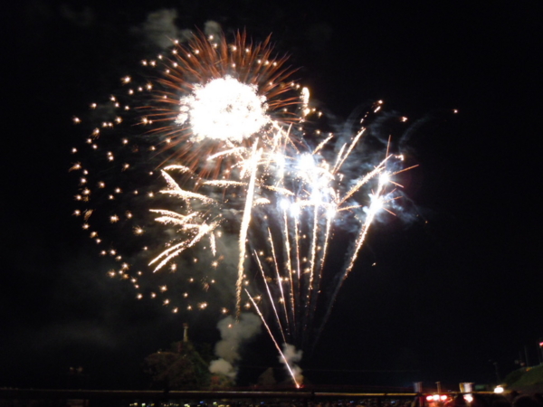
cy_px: 204
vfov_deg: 46.8
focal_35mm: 30
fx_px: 471
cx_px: 272
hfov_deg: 60.0
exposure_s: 1/1.3
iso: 400
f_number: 3.5
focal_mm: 5.4
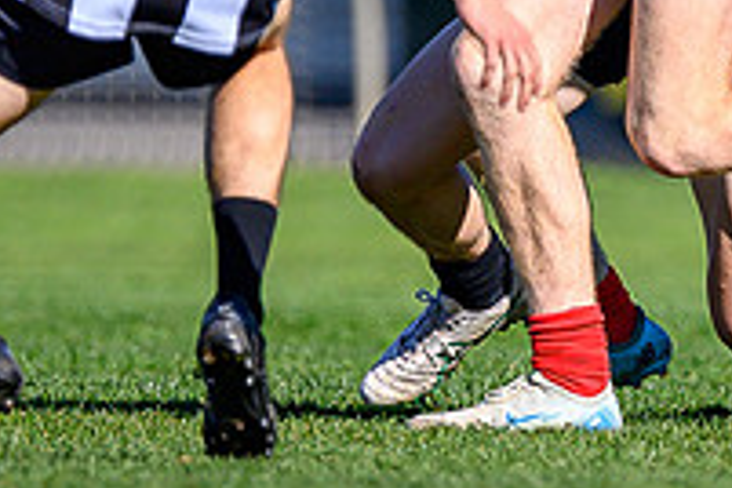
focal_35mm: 2719
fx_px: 55282
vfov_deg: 0.5
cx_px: 846
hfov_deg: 0.8
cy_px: -50
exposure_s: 1/3200
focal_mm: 500
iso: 360
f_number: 4
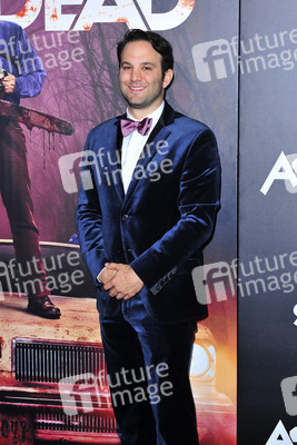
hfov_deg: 19.5
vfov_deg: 28.8
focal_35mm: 70
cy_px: 222
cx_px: 148
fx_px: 865
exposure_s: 1/320
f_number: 5.6
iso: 500
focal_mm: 70
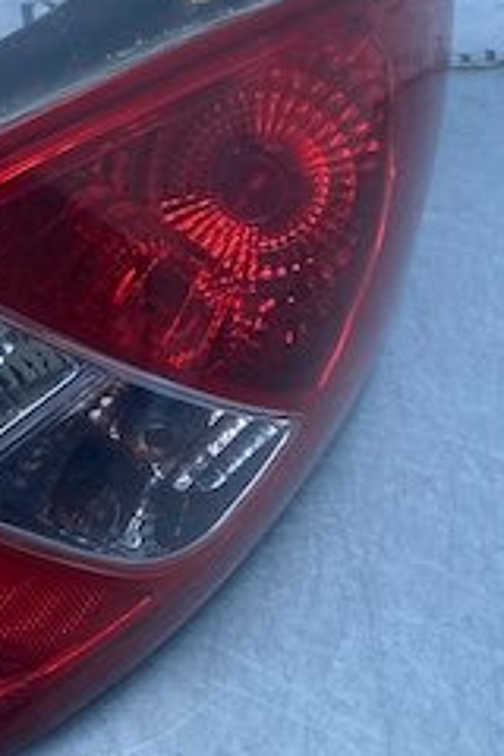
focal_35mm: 72
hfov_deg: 17.9
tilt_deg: -48.8
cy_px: 306
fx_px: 1512
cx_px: -120
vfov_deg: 28.0
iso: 32
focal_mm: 4.25
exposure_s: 1/816
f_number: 1.8
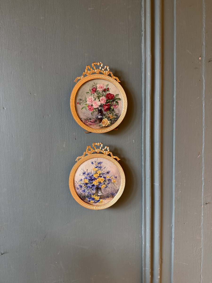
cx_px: 106
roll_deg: +0.2
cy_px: 142
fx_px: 196
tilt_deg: -3.9
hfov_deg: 56.8
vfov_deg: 71.6
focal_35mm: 24
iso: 200
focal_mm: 6.76
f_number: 1.78
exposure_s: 1/74
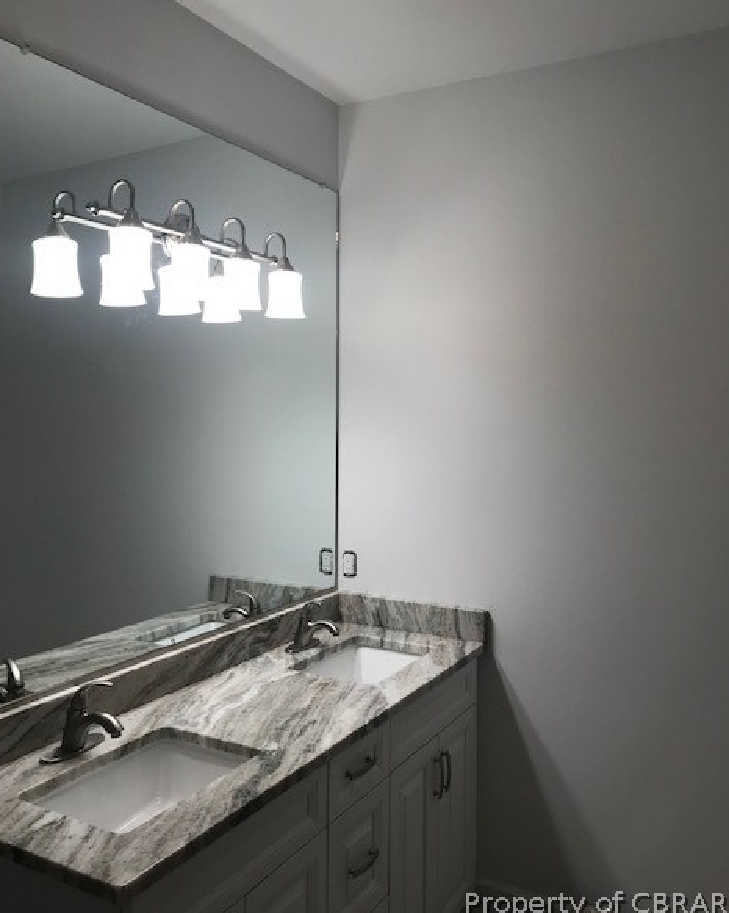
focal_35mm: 30
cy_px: 424
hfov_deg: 48.5
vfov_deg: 58.7
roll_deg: -0.3
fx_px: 810
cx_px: 360
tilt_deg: +0.5
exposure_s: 1/120
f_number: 1.8
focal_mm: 3.99
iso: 40
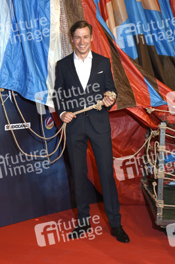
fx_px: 460
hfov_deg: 21.5
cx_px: 88
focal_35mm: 63
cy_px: 132
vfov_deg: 31.9
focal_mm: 42
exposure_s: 1/100
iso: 320
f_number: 6.3
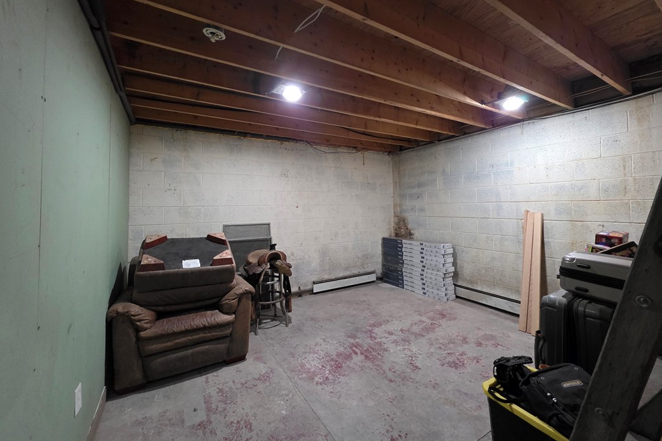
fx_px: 257
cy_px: 197
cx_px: 328
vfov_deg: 80.9
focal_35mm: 14
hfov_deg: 104.3
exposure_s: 1/60
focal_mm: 2.2
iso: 800
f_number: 1.9
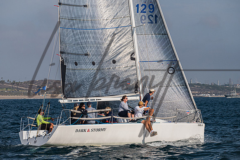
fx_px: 1388
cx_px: 119
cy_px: 75
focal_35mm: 208
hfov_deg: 9.9
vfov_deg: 6.6
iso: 400
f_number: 6.3
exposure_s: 1/1600
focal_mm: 160
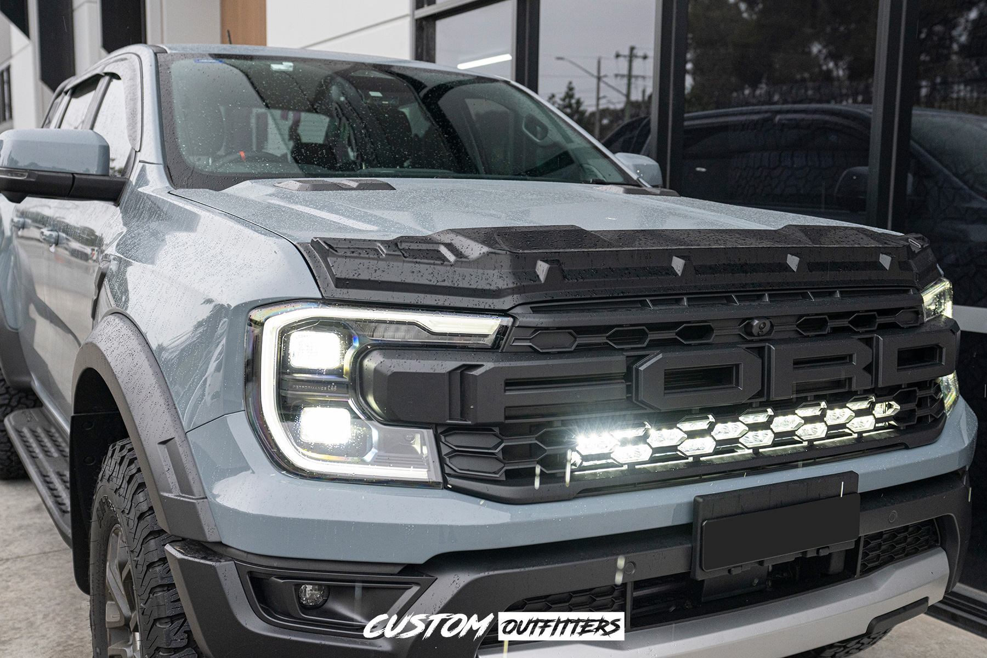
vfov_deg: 38.9
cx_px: 494
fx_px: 932
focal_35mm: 34
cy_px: 329
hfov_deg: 55.8
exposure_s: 1/160
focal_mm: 34
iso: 1250
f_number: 4
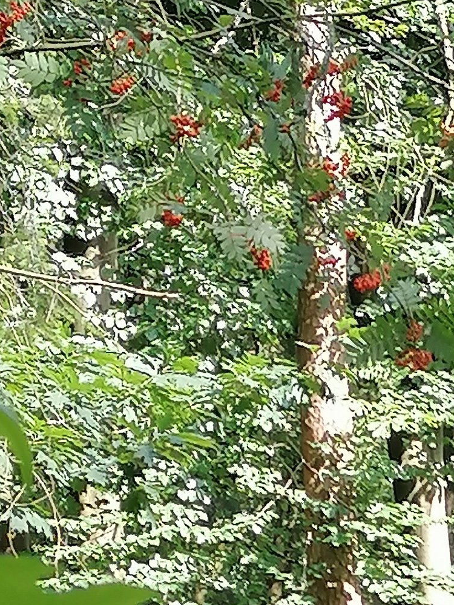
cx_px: 839
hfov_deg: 7.6
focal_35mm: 188
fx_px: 3288
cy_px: 978
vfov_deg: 10.1
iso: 50
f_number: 1.8
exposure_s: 1/163
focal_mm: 4.75
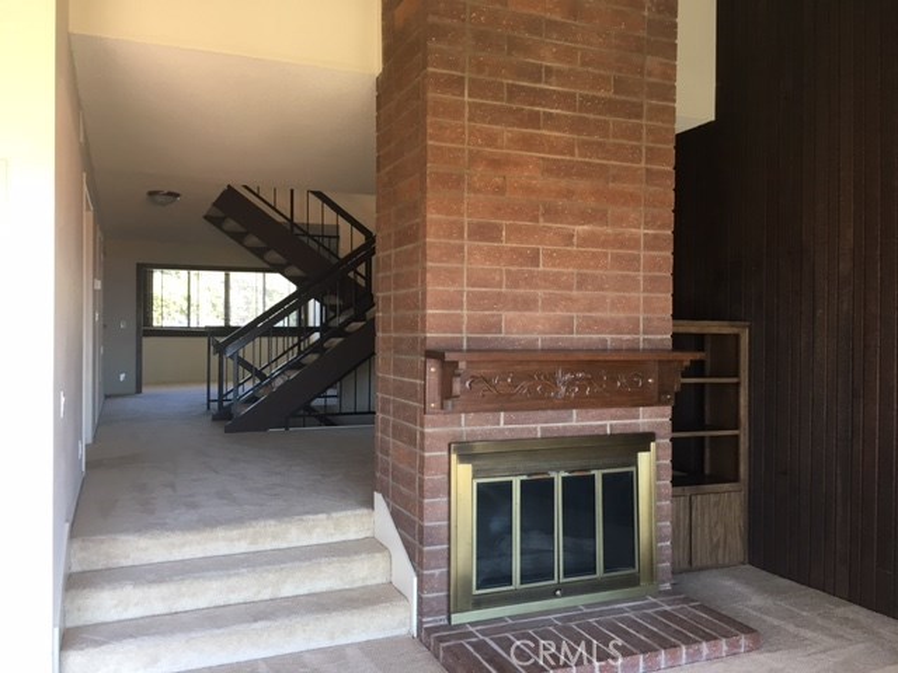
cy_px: 336
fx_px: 752
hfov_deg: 61.7
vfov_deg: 48.2
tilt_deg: +0.7
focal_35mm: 29
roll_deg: +0.7
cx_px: 449
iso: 32
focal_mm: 4.15
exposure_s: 1/30
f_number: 2.2
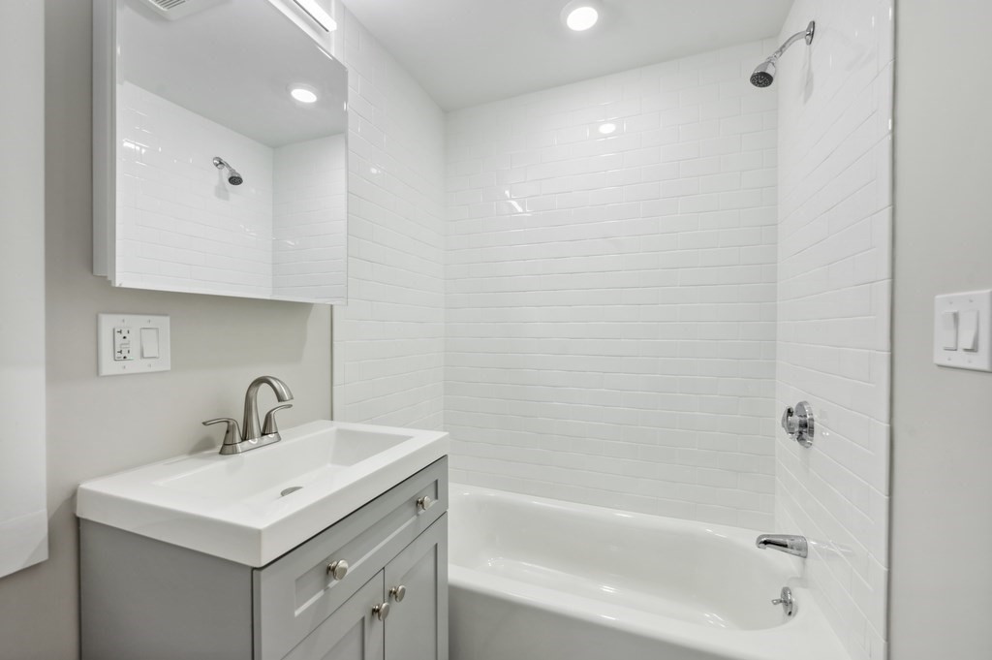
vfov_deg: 81.1
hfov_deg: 104.3
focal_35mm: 14
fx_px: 385
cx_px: 496
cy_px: 330
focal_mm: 14
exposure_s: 1/5
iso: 100
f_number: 8
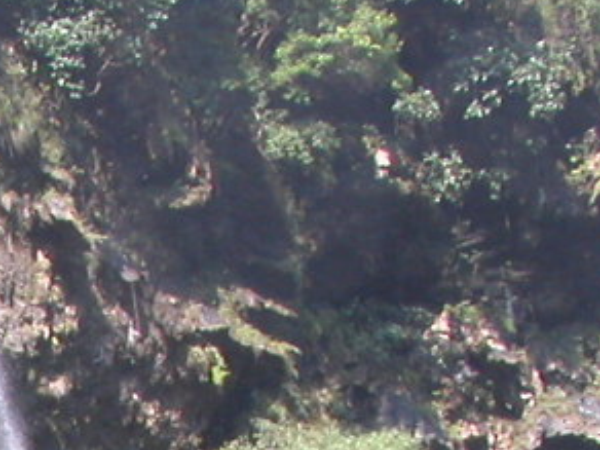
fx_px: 3328
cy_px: 1093
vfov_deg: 7.2
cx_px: -588
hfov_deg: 9.6
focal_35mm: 192
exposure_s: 1/150
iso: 100
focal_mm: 8.9
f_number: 4
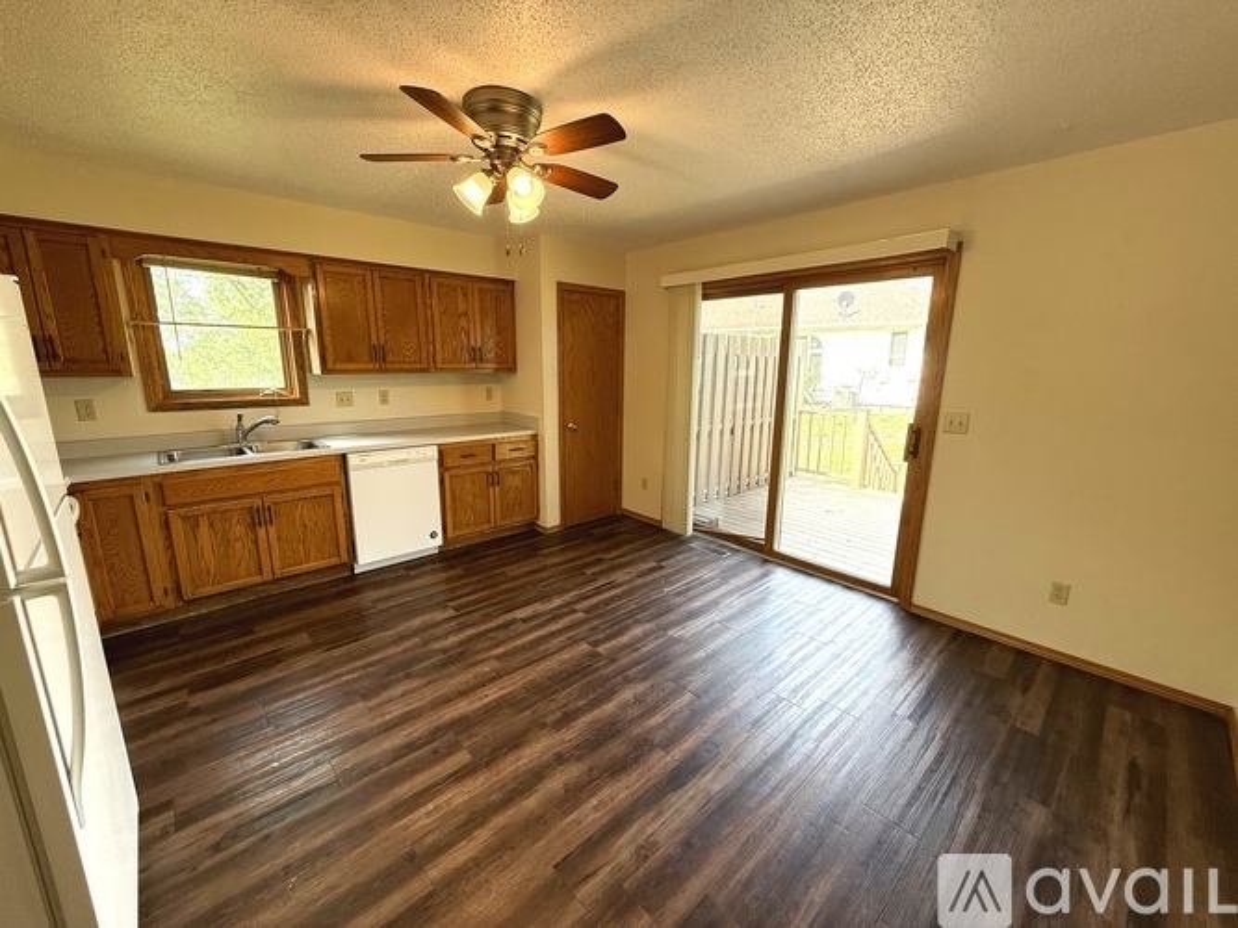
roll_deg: -0.3
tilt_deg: -11.1
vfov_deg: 85.7
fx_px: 501
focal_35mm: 14
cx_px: 619
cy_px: 464
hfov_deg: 102.1
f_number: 2.2
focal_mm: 2.22
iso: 125
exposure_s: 1/120
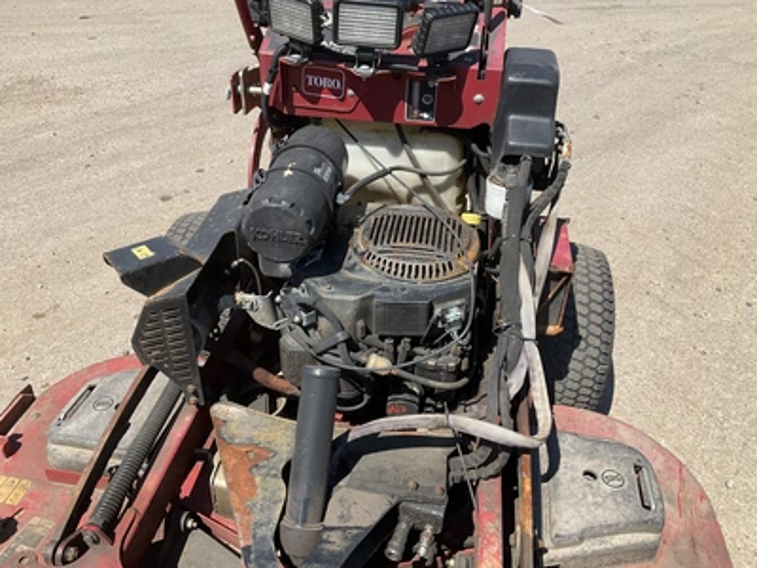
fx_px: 634
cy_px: 284
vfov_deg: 48.2
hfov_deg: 61.7
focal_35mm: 29
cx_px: 378
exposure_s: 1/1144
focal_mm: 3
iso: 25
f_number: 1.8
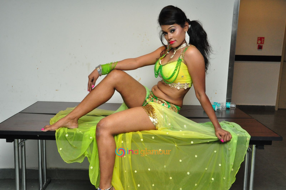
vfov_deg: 35.4
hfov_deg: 51.3
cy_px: 95
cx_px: 143
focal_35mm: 38
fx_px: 298
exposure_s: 1/125
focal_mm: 25
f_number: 10
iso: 1600
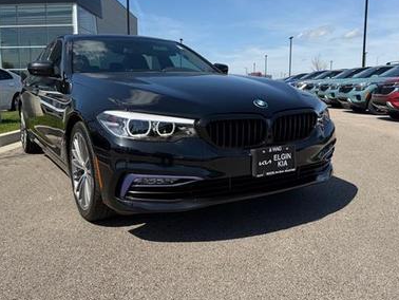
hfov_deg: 56.7
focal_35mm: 32
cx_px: 179
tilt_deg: -7.0
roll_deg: +0.9
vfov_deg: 44.1
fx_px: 369
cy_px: 133
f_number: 1.78
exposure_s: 1/4405
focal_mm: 6.76
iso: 80
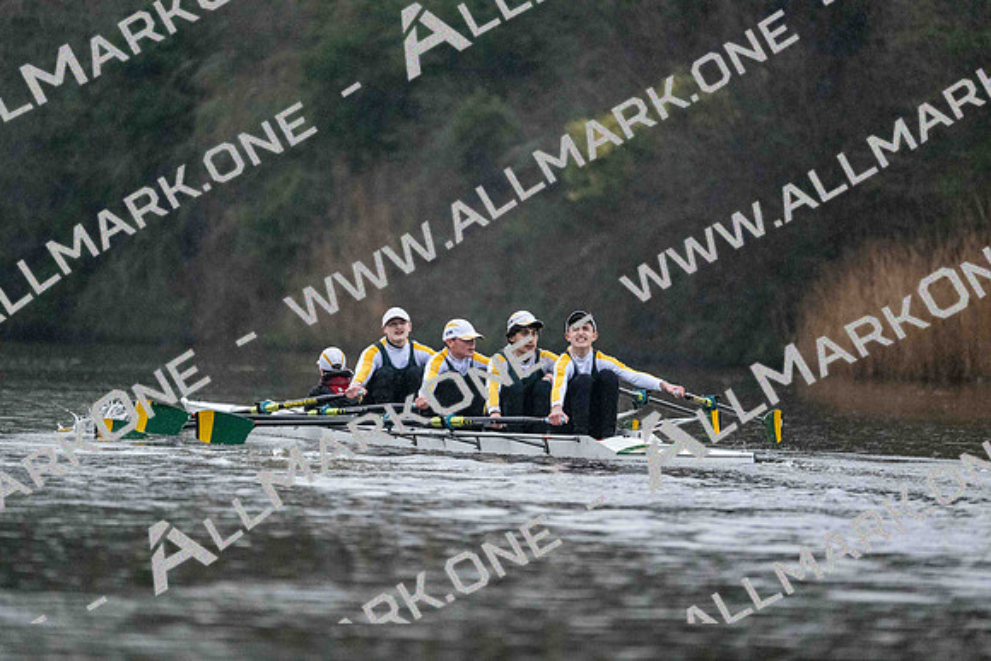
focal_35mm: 400
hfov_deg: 5.2
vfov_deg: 3.4
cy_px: 330
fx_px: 11013
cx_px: 496
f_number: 4.5
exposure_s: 1/1600
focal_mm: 400
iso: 9000
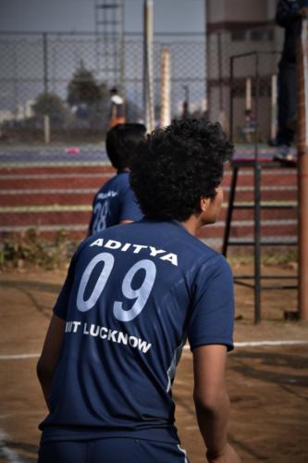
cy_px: 232
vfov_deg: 16.7
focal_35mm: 123
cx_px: 154
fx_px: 1579
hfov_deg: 11.1
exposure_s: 1/500
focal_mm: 82
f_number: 7.1
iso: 200
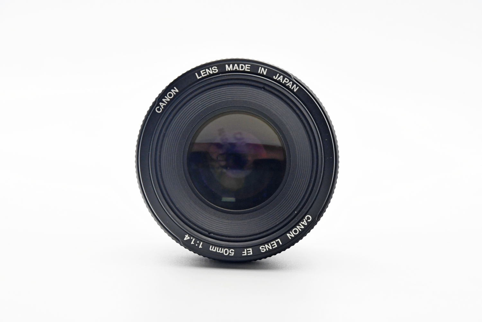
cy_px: 161
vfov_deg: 11.4
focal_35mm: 120
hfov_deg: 17.1
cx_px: 241
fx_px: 1607
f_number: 8
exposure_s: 1/160
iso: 1600
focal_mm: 80
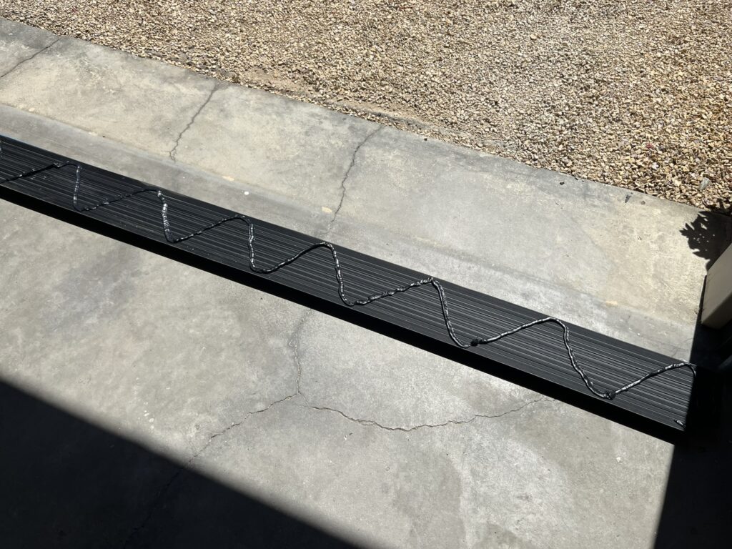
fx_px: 550
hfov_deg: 67.3
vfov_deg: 53.1
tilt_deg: -56.1
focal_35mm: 26
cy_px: 274
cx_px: 366
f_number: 1.6
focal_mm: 5.1
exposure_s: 1/6494
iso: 50
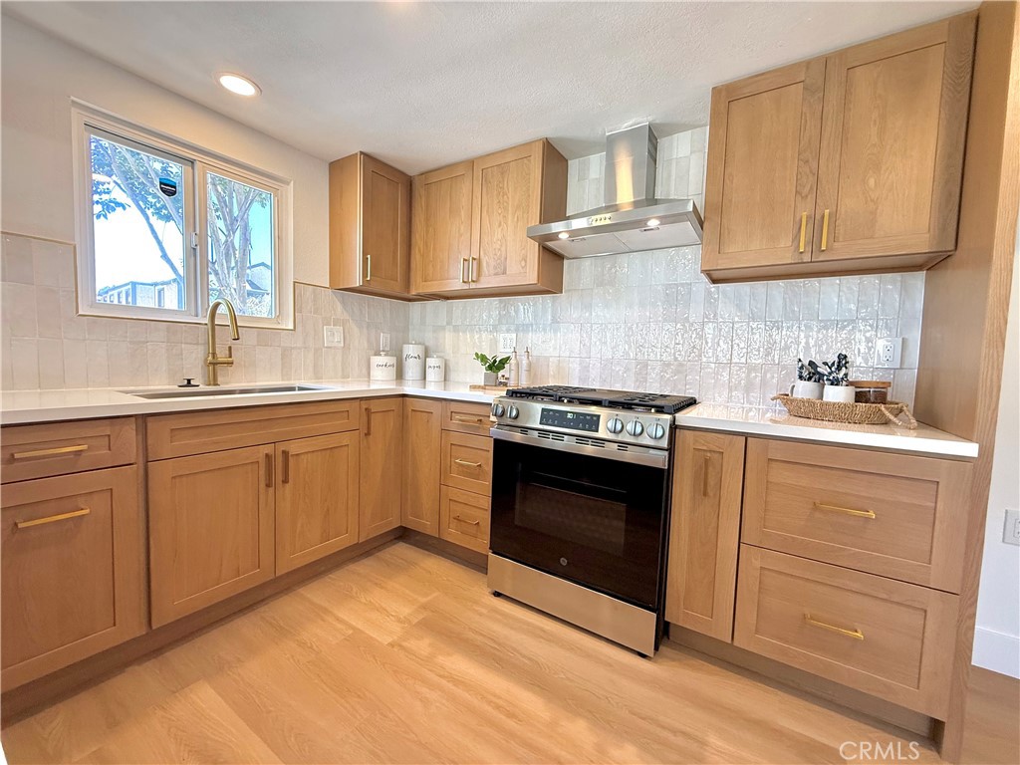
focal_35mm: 14
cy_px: 382
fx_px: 413
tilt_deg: -3.0
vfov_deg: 85.7
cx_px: 510
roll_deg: -1.4
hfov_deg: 102.1
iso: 200
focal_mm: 2.22
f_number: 2.2
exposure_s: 1/120
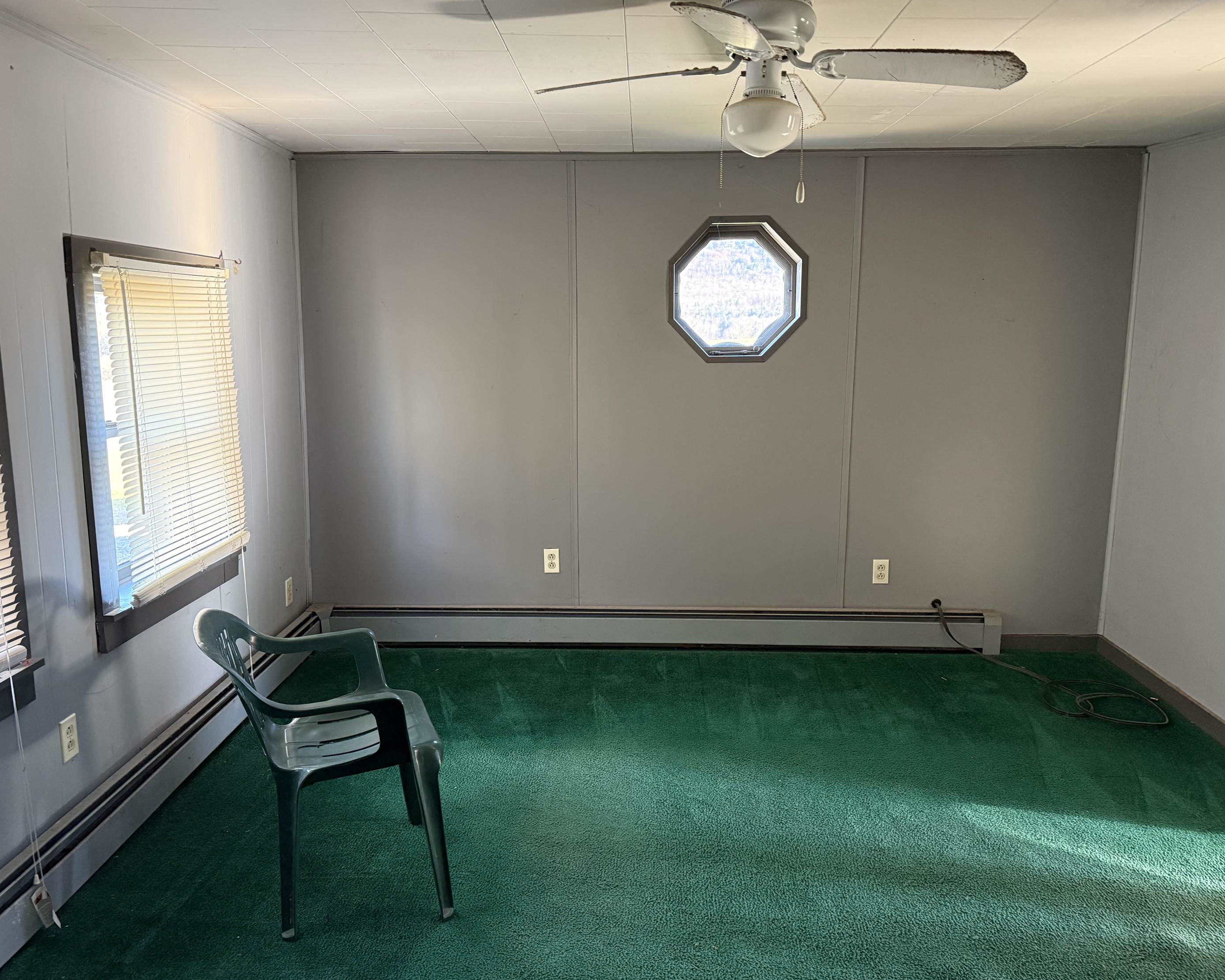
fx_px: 943
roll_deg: +0.7
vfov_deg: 54.9
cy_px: 504
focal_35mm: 26
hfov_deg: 66.0
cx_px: 636
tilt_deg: -9.3
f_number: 1.78
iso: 500
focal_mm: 6.76
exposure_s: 1/60
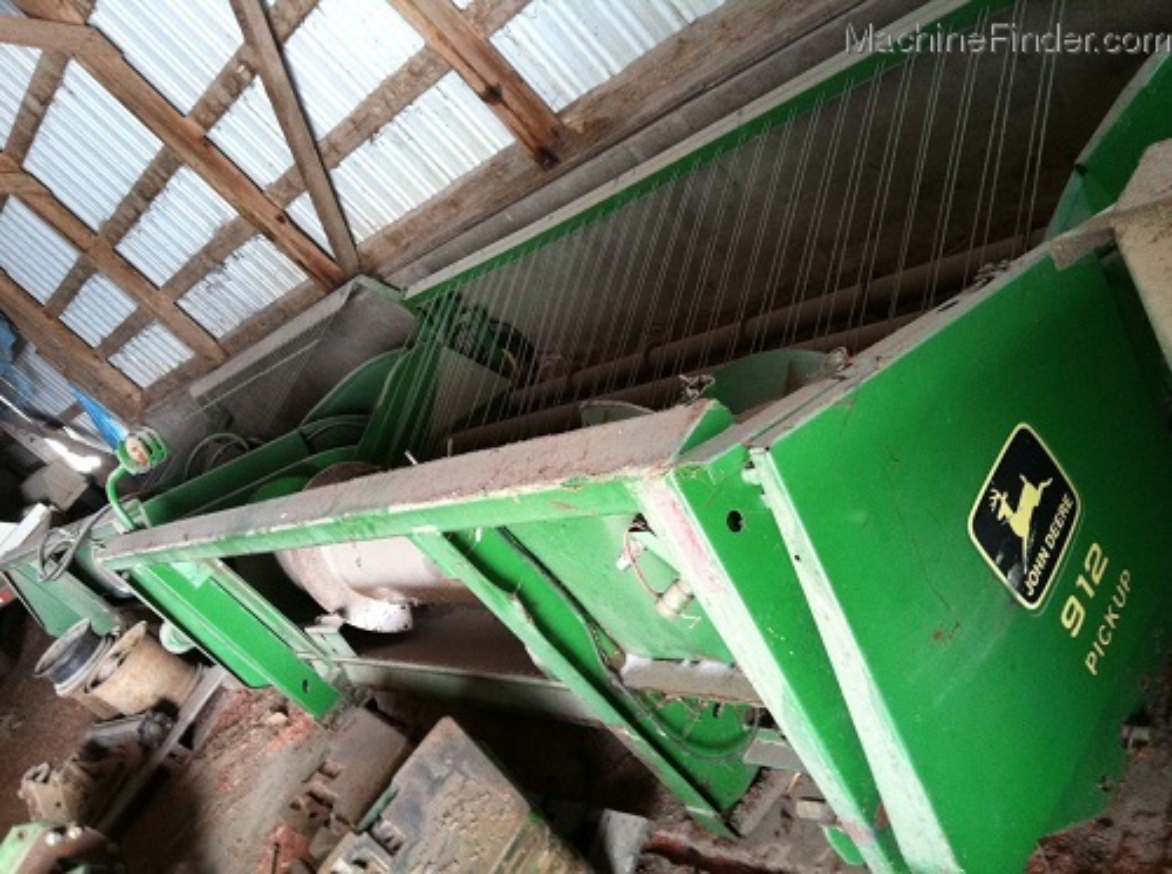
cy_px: 437
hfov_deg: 52.7
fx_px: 1183
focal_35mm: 35
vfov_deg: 40.6
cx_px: 586
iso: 320
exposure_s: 1/15
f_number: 2.8
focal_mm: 3.85
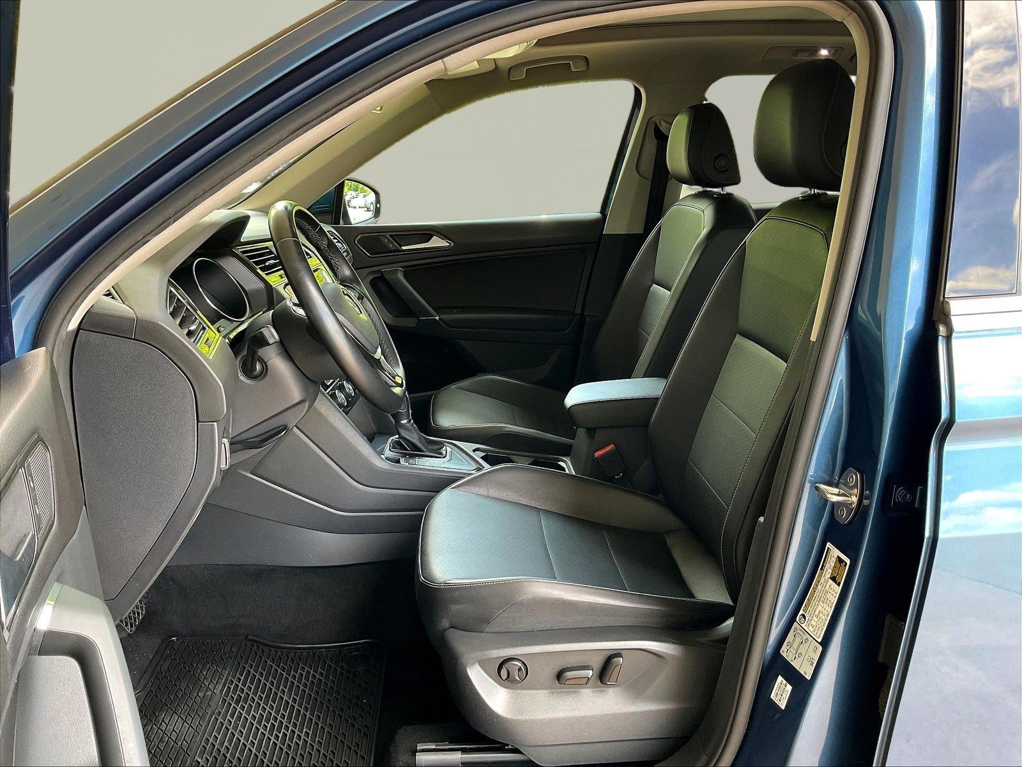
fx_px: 856
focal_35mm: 29
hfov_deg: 61.7
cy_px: 384
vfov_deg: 48.2
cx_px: 511
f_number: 1.8
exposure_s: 1/111
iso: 64
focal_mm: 3
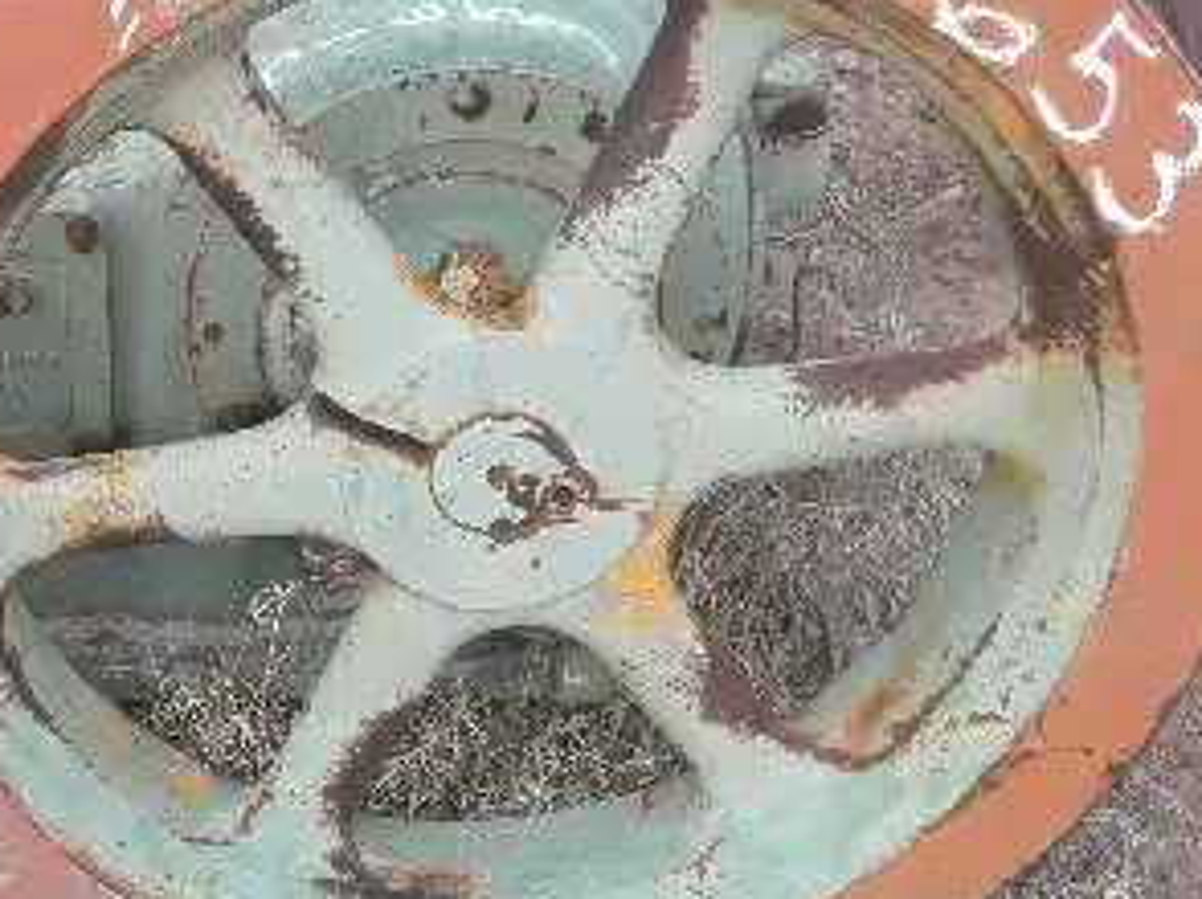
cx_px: 65
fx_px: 2116
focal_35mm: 61
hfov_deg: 30.0
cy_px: 319
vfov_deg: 23.9
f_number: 3
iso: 64
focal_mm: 5
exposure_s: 1/320
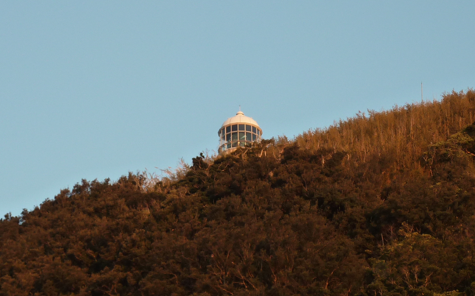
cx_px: 238
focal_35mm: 228
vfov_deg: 5.8
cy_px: 125
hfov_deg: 9.2
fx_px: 2951
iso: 125
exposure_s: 1/80
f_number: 4.4
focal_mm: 19.5
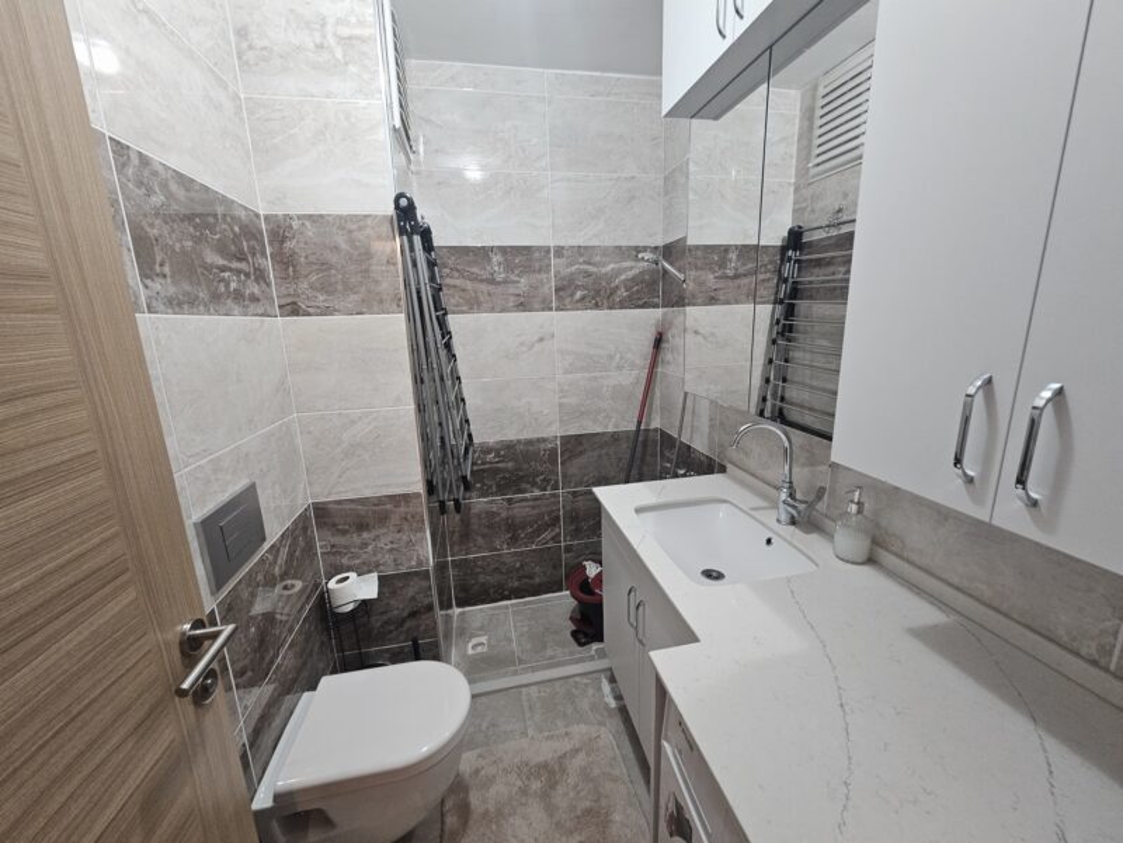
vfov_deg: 89.9
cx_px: 562
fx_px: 422
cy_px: 422
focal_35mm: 13
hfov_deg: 106.2
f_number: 2.2
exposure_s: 1/33.3
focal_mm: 2.2
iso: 320
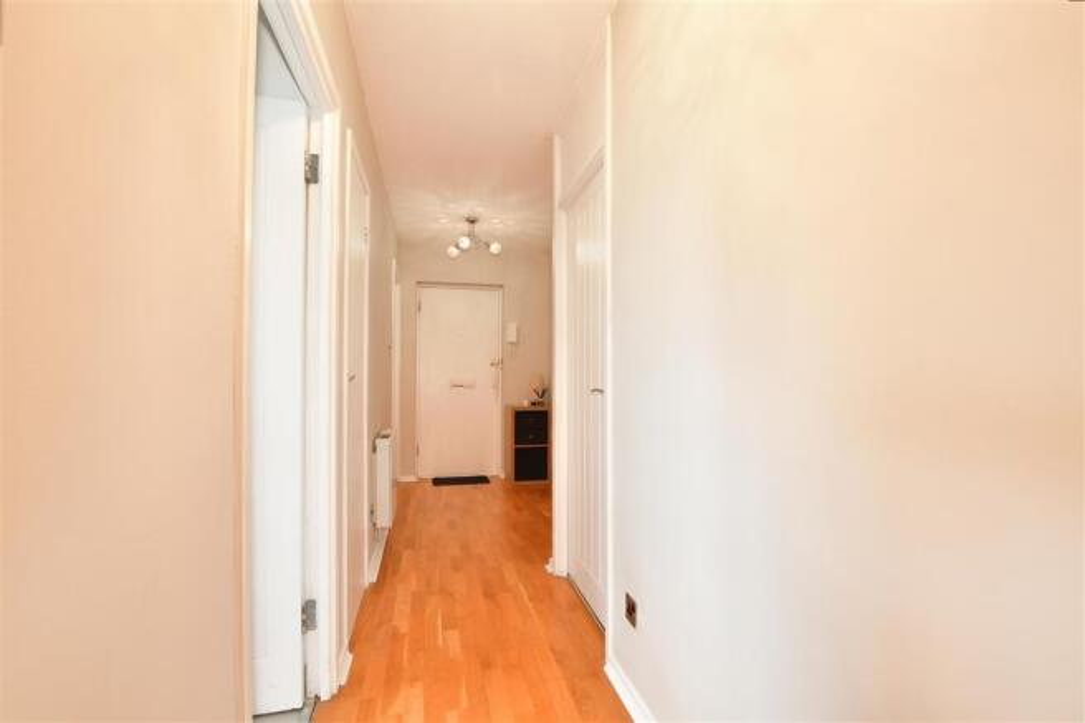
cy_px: 362
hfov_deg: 100.4
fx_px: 452
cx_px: 542
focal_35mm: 15
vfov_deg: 77.3
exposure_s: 1/2.5
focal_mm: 10
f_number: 7.1
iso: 500
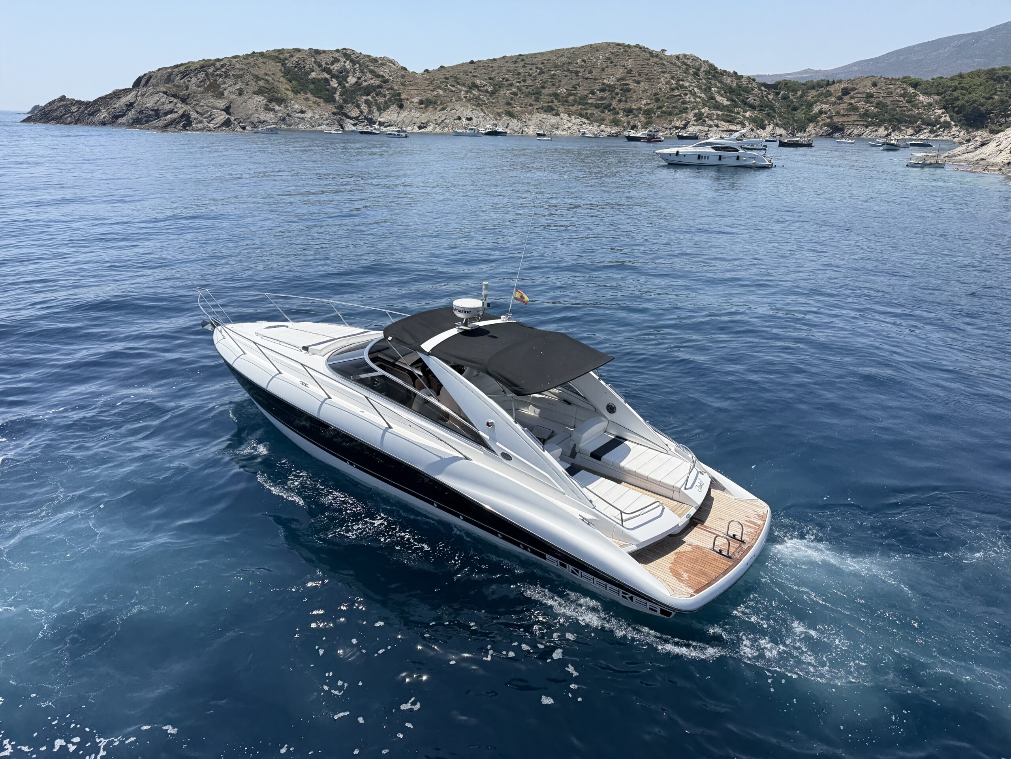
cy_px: 380
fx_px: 701
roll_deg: -1.6
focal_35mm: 24
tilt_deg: -21.0
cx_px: 506
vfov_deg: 56.8
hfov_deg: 71.6
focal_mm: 6.76
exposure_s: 1/6711
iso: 100
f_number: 1.78
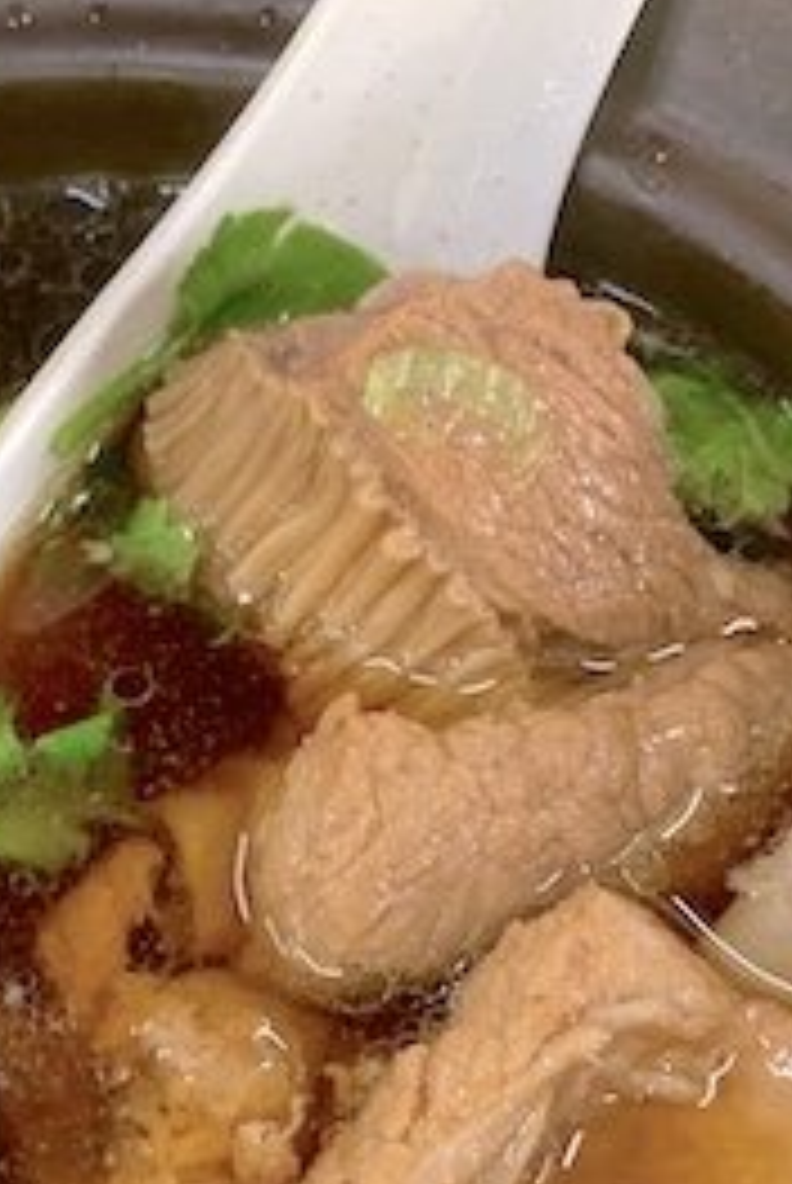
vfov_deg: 25.7
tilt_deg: -52.2
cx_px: 36
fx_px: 2534
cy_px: 975
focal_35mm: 77
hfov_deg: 17.4
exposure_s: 1/60
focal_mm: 4.25
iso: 160
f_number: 1.8
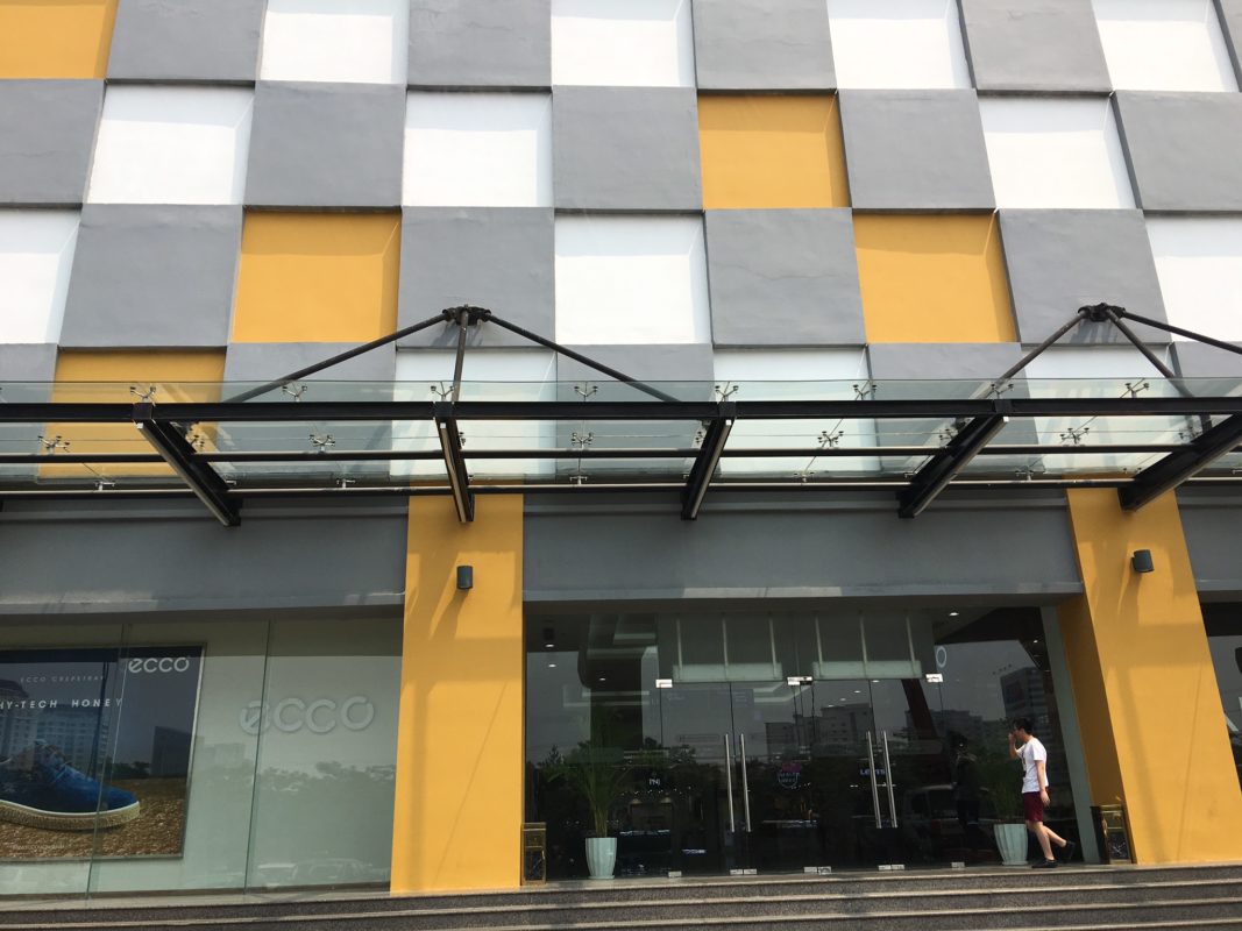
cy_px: 466
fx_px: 1040
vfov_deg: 48.2
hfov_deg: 61.7
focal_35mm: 29
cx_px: 621
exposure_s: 1/1326
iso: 25
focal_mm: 4.15
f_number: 2.2
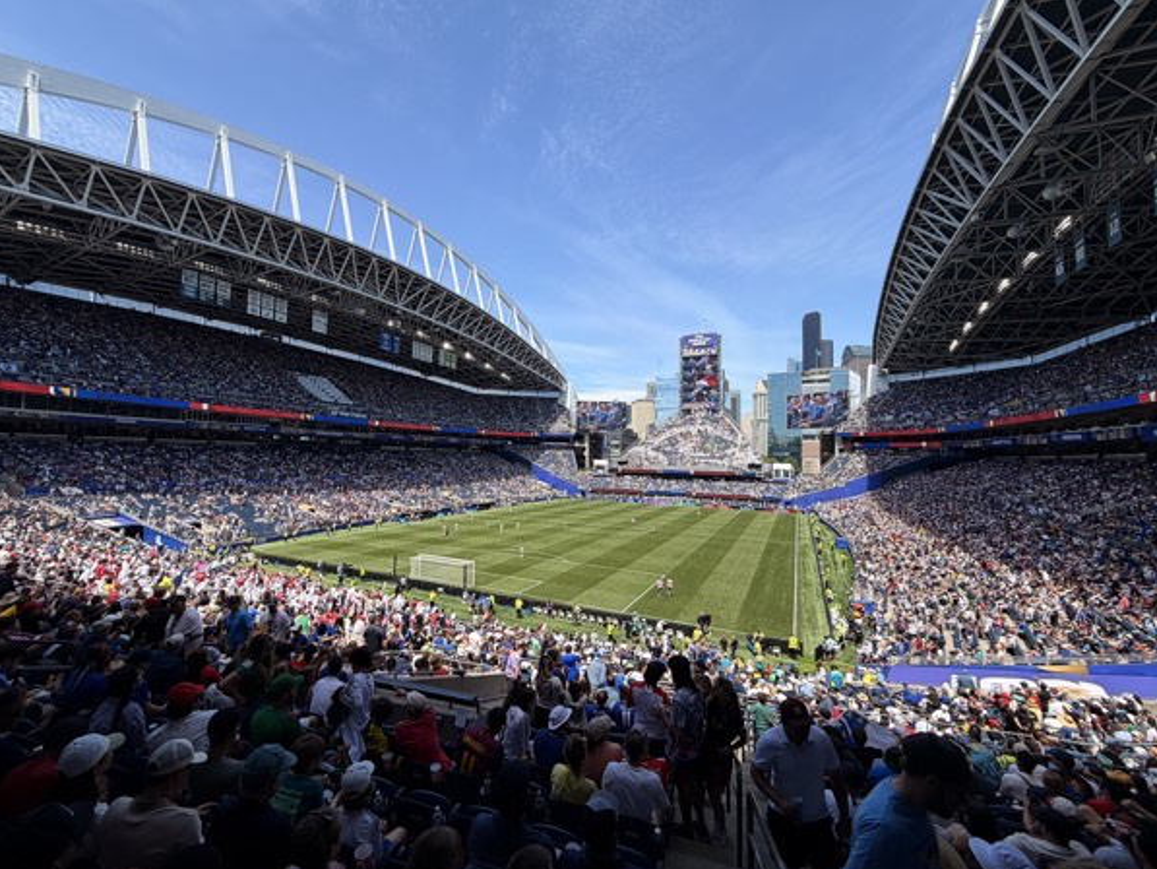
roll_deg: -1.4
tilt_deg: +2.1
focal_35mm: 15
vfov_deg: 81.8
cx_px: 539
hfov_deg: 98.0
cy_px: 433
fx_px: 501
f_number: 2.2
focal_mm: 2.22
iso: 32
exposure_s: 1/770
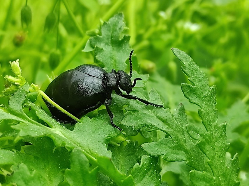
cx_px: 124
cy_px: 93
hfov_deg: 69.4
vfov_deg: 54.8
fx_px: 180
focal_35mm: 25
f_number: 1.89
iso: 100
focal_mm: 5.43
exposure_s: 1/250
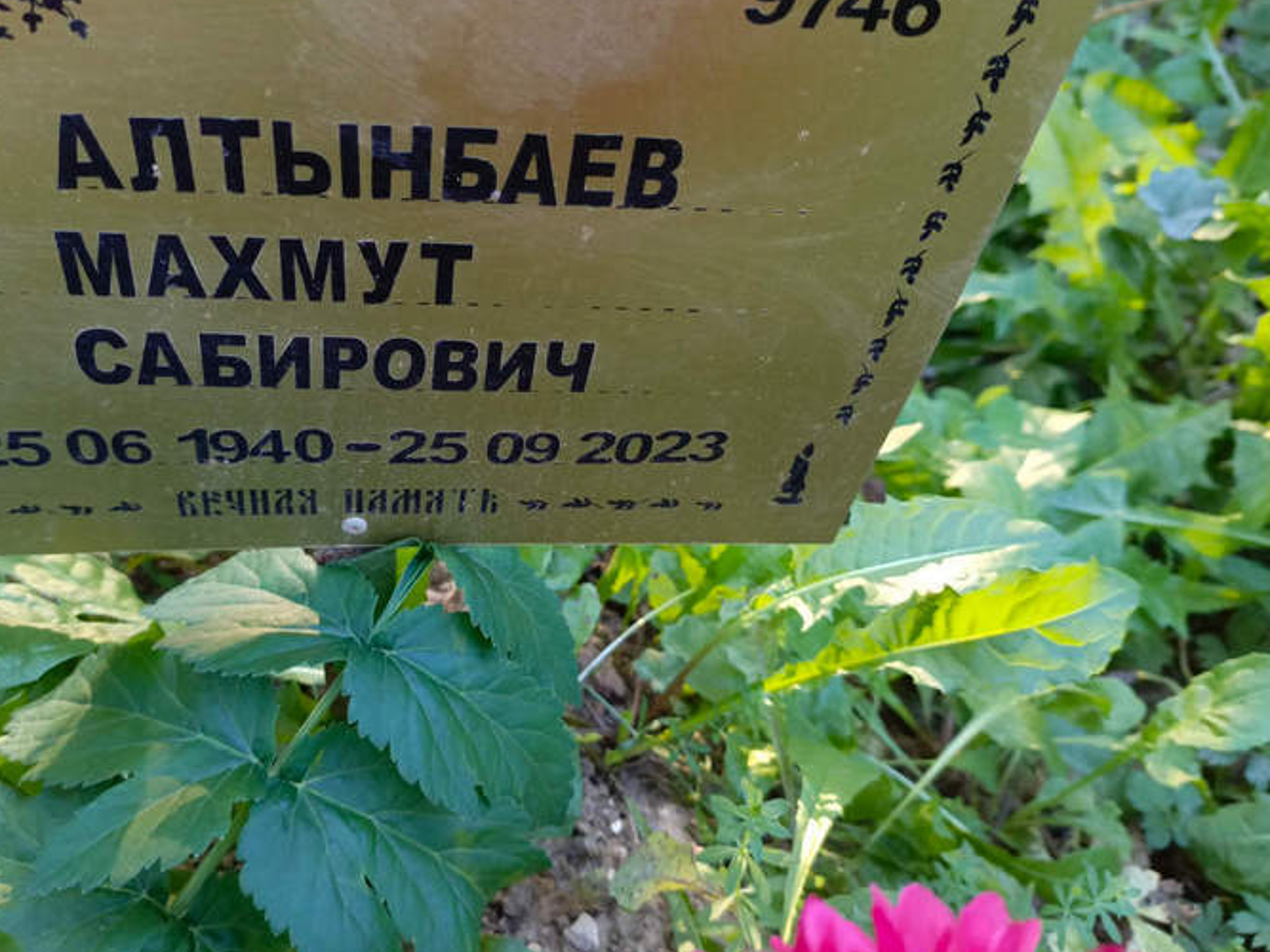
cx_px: 539
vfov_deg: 46.6
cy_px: 407
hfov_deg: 59.7
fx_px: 1100
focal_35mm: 30
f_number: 1.69
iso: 496
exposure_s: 1/60
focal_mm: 4.76
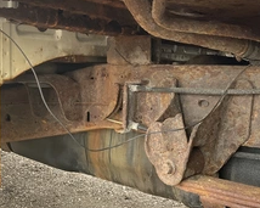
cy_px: 97
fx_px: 408
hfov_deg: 35.1
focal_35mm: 53
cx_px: 170
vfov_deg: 28.6
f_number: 1.8
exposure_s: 1/63
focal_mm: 3
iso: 64
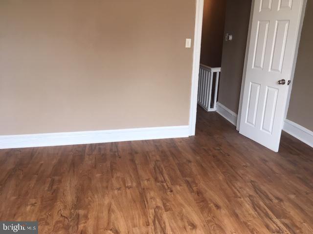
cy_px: 117
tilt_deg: -17.6
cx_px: 156
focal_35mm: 29
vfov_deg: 48.2
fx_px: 262
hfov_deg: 61.7
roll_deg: -2.1
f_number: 2.2
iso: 25
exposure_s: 1/30
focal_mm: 4.15
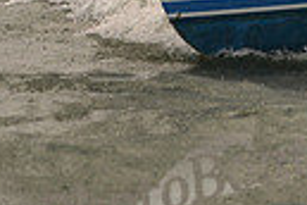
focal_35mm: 428
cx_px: 500
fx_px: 3650
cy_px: -218
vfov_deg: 3.2
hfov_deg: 4.8
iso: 400
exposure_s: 1/500
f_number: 4
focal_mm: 95
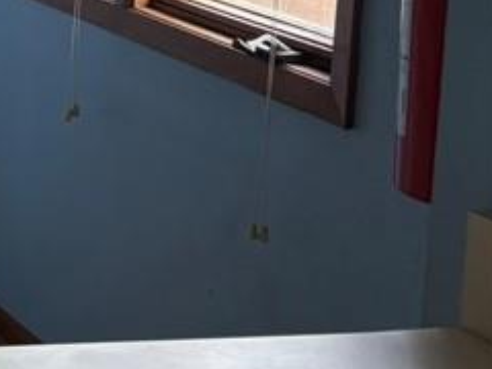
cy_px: -137
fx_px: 1578
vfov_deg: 12.8
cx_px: -549
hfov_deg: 14.2
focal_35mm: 111
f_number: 1.6
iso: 125
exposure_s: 1/165
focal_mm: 5.96
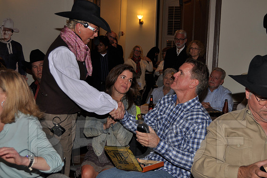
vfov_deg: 31.2
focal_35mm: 43
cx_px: 133
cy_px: 89
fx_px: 319
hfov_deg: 45.4
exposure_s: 1/60
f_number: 4.2
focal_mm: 28
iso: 250
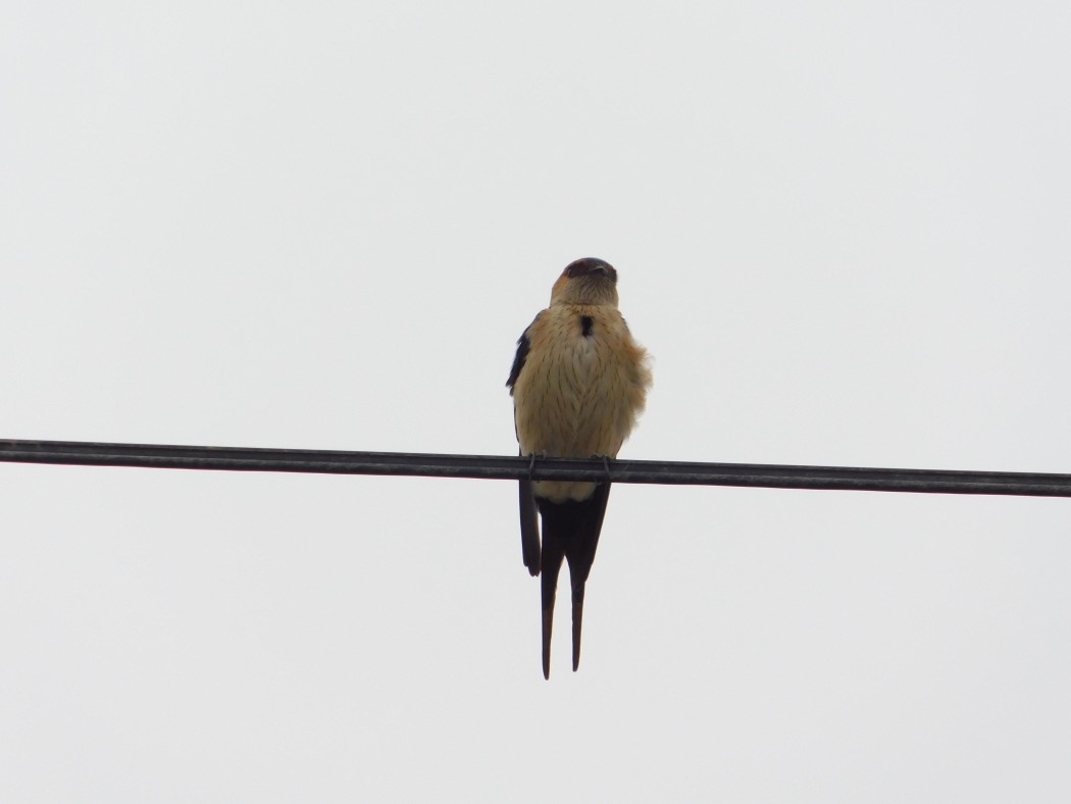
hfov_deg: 2.2
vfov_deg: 1.6
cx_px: 536
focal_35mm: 914
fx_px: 28285
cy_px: 402
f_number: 6.5
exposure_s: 1/250
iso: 125
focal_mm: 160
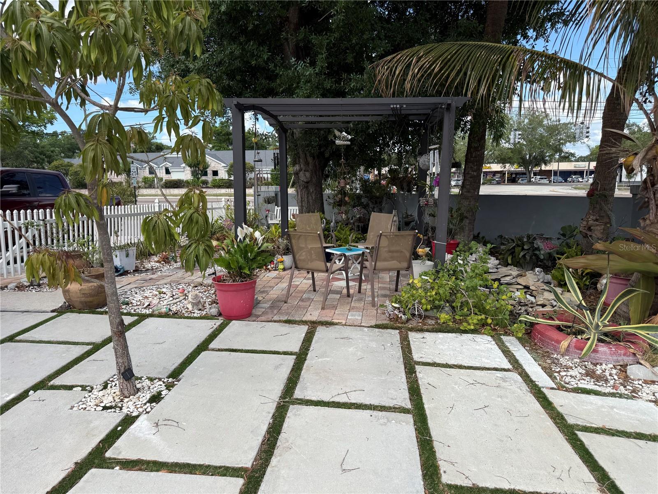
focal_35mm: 24
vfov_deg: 56.8
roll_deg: +0.8
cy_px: 247
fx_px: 456
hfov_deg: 71.6
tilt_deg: -8.7
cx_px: 329
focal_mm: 6.76
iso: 80
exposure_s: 1/2370
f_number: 1.78
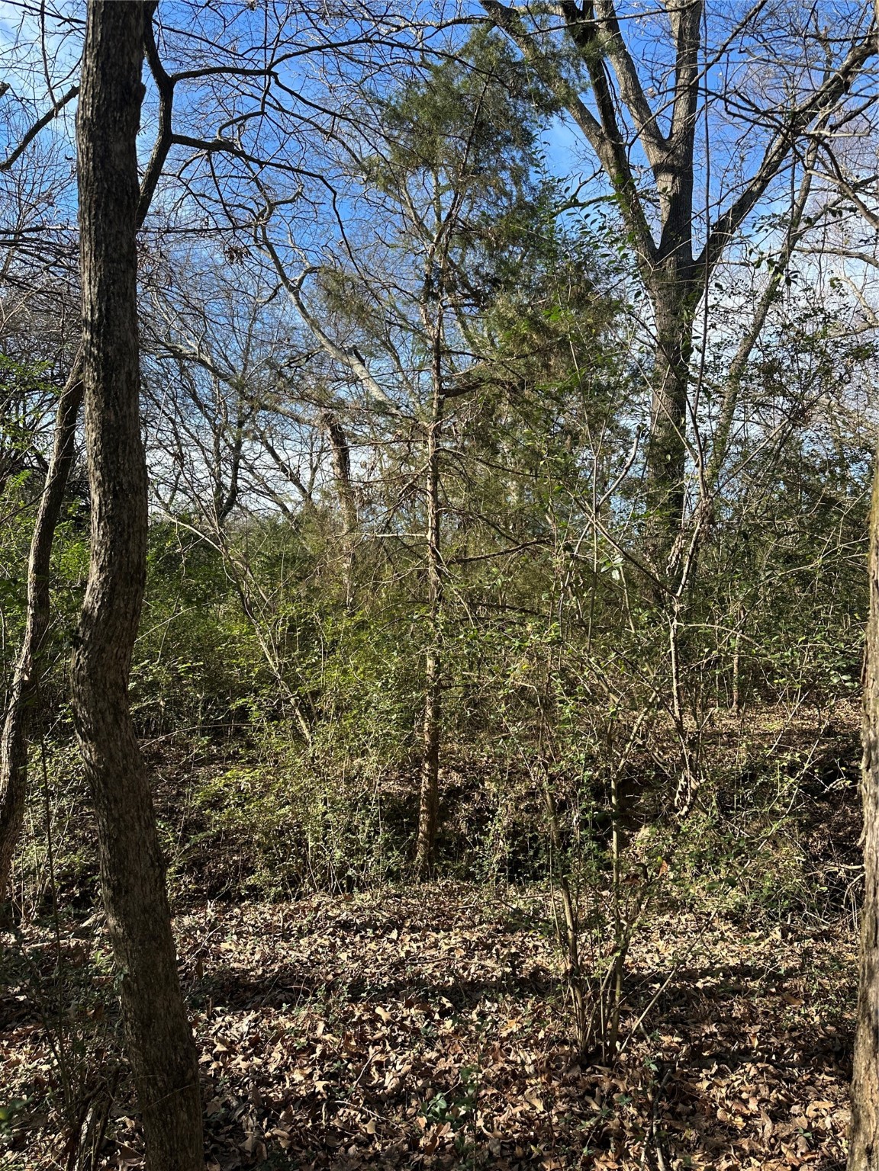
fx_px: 813
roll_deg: -0.9
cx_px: 440
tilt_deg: +6.8
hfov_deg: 56.8
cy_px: 586
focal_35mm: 24
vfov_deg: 71.6
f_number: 1.78
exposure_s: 1/1144
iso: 80
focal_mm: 6.86
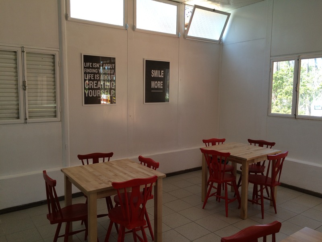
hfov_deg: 61.7
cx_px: 161
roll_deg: +0.1
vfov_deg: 48.2
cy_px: 121
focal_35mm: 29
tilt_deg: -6.2
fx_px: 270
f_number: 2.2
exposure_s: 1/120
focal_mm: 4.15
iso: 40
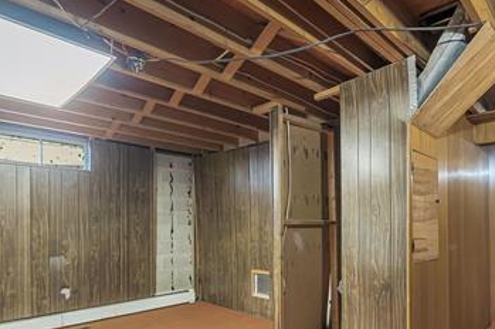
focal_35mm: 22
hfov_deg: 75.6
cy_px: 224
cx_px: 339
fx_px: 302
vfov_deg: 55.7
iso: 1600
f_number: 5
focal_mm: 12
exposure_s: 1/10
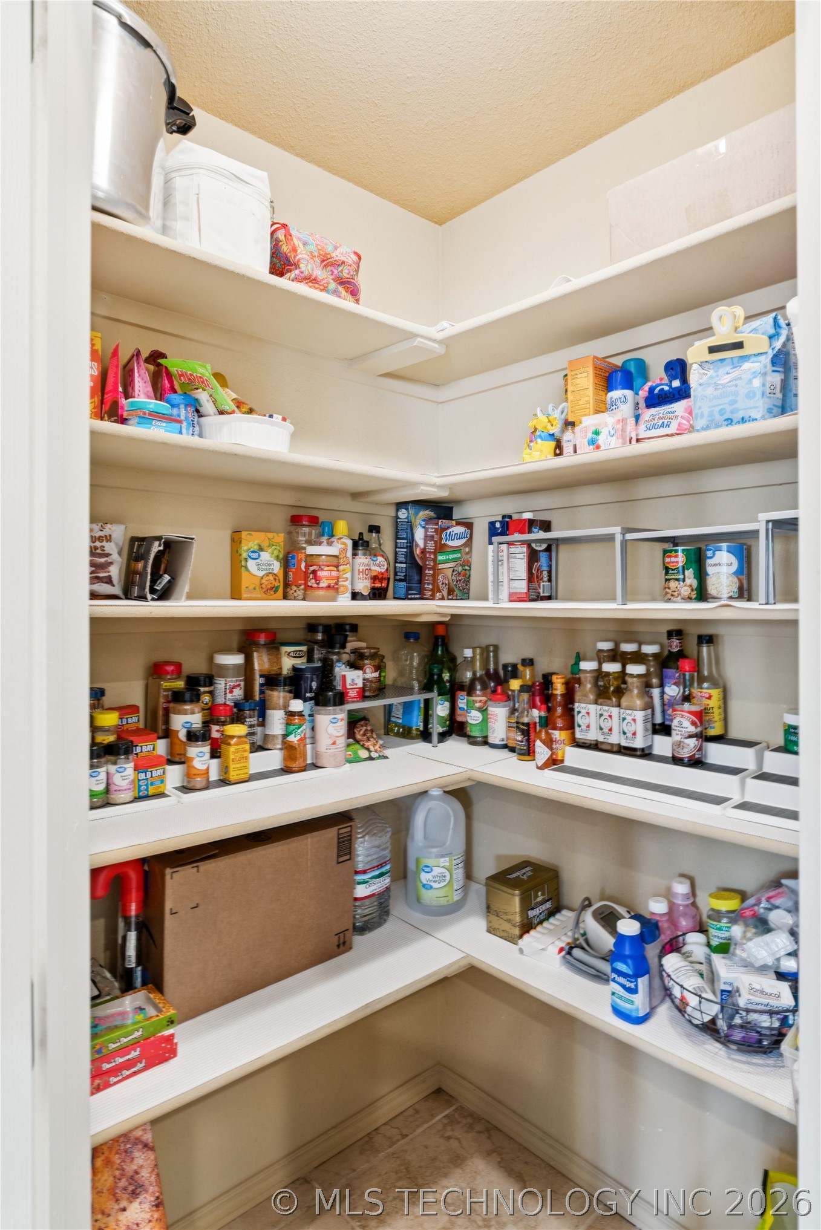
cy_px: 615
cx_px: 410
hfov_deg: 63.2
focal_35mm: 20
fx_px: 667
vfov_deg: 85.4
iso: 800
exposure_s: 1/10
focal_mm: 19.5
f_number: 8
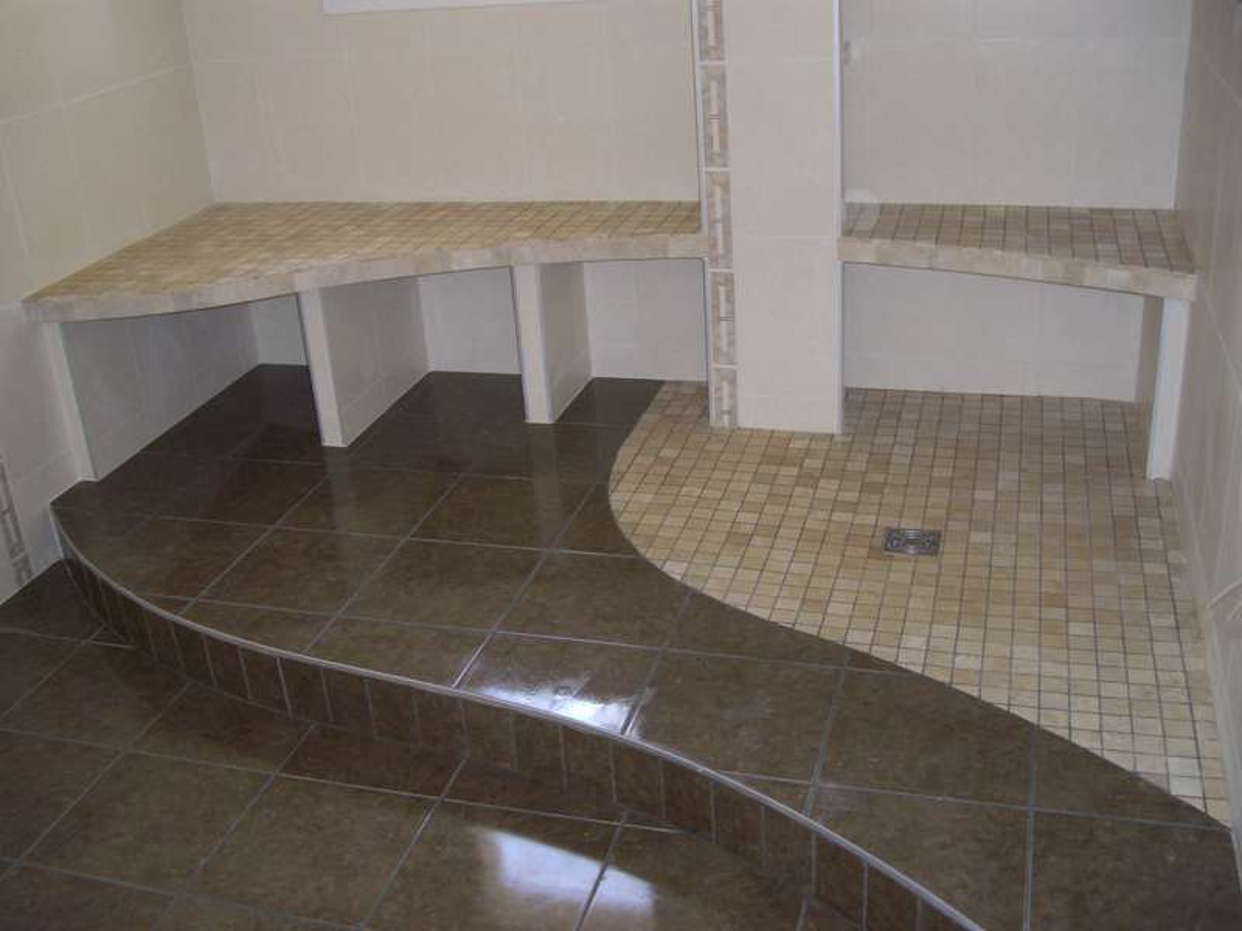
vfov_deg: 37.7
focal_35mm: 38
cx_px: 621
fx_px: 1363
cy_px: 466
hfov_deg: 49.0
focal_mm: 7.9
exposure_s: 1/60
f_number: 2.8
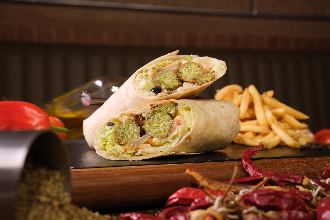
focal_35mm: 41
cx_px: 165
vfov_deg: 32.6
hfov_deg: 47.4
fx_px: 376
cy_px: 110
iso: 500
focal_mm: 27.1
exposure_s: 1/125
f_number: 4.5
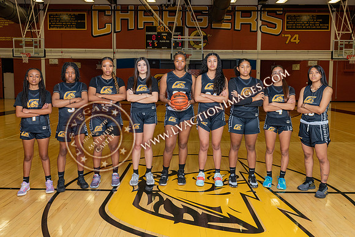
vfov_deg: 47.8
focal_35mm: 27
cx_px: 178
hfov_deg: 67.3
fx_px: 267
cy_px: 106
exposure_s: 1/50
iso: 250
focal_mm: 24
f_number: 7.1
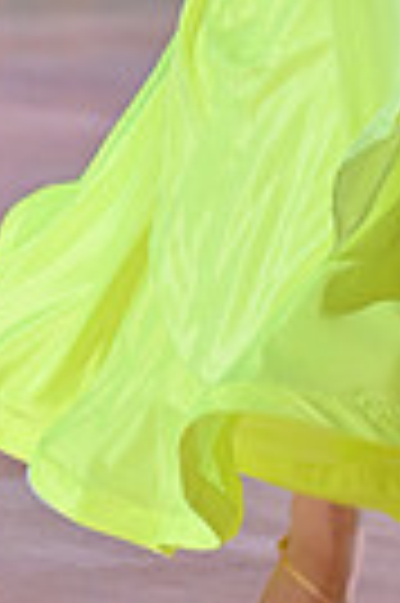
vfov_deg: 3.2
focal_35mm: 650
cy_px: -212
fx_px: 10861
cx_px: 622
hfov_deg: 2.1
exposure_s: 1/400
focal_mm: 150
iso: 5000
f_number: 5.6
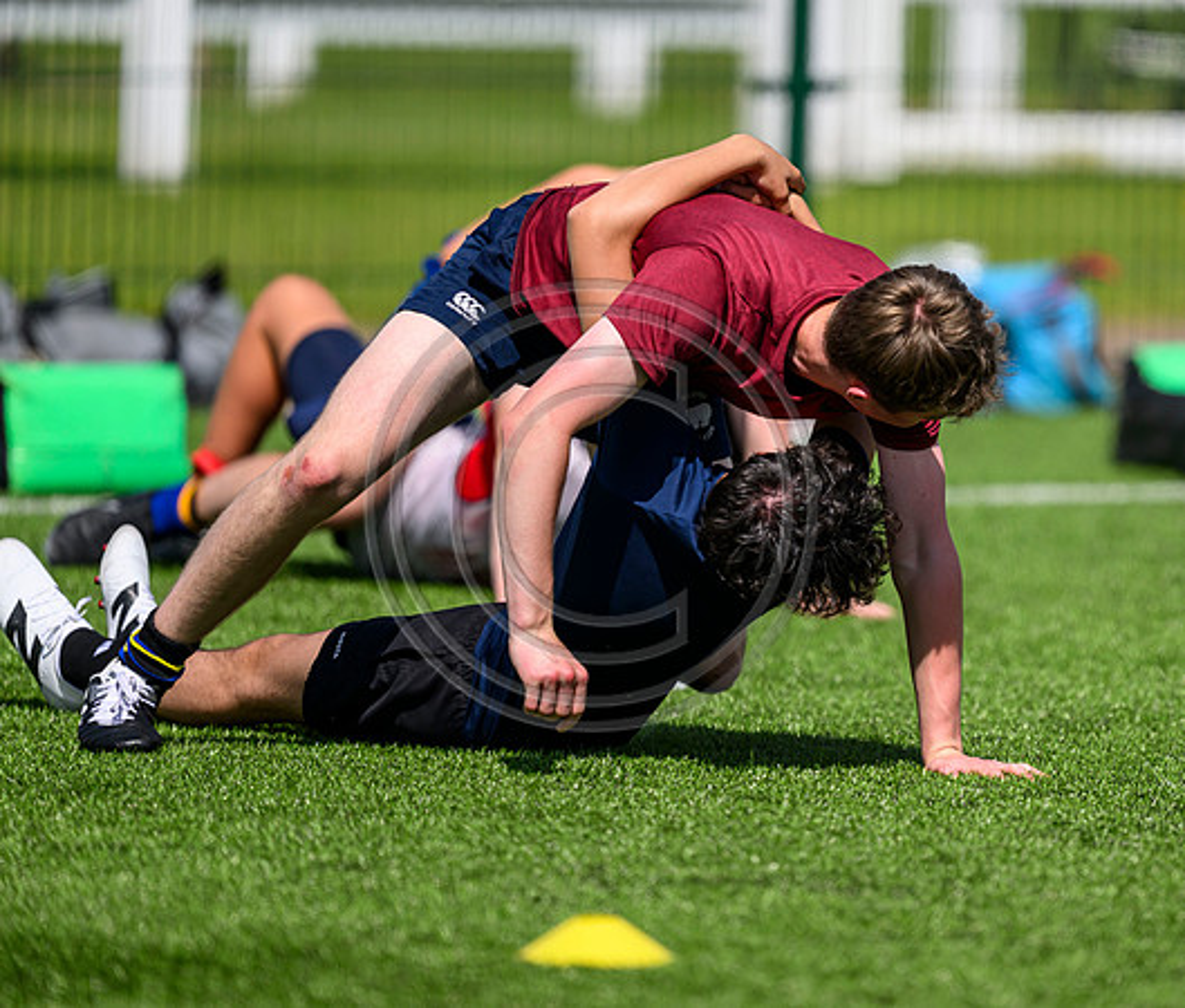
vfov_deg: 3.1
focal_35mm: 523
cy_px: 455
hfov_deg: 3.6
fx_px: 18798
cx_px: 838
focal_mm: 400
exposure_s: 1/6400
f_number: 3.2
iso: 250
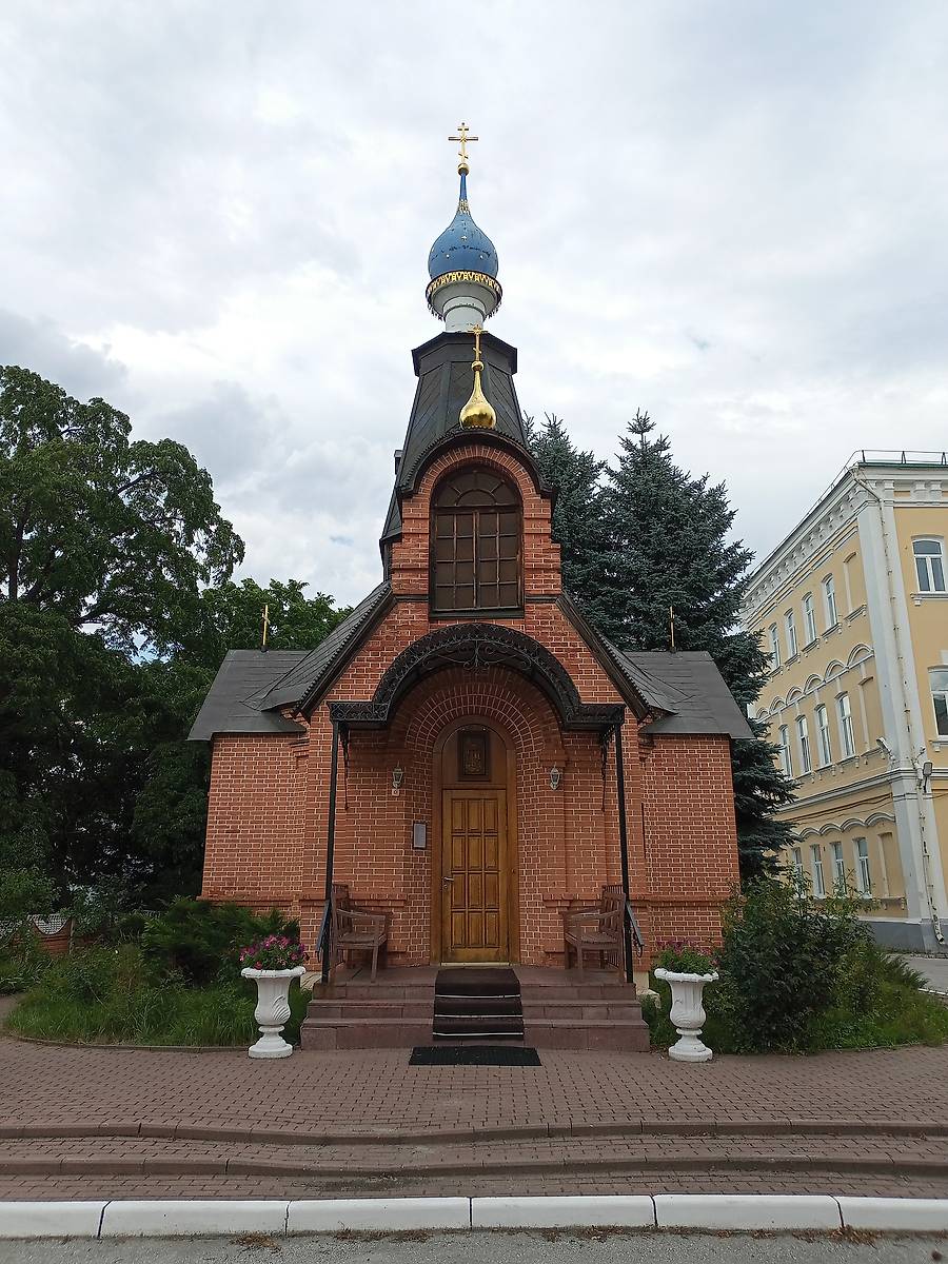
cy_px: 632
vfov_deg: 63.4
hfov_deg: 49.7
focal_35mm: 28
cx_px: 474
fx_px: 1022
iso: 112
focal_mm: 4.69
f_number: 1.8
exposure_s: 1/2421
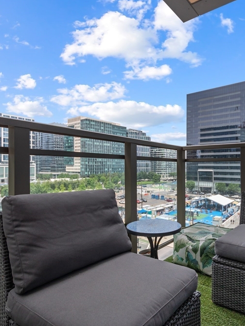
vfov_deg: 76.4
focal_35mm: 22
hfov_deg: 59.6
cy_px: 163
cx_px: 165
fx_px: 207
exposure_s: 1/2500
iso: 200
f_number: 4.5
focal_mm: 10
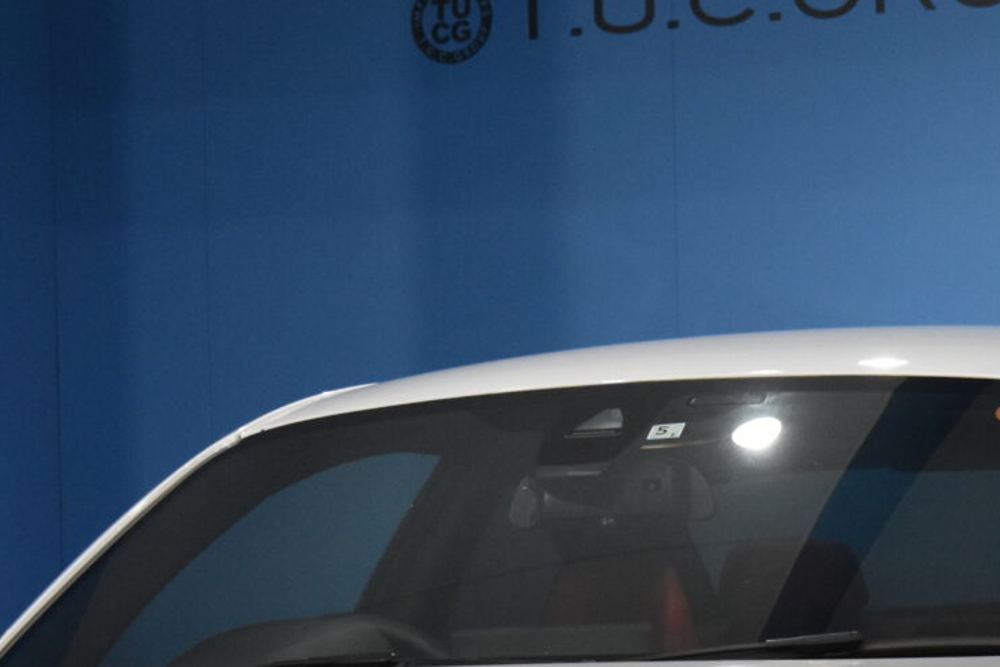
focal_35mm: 188
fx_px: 5222
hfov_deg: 10.9
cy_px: 787
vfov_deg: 7.3
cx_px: 487
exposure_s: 1/80
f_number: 5.3
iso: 2000
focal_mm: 48
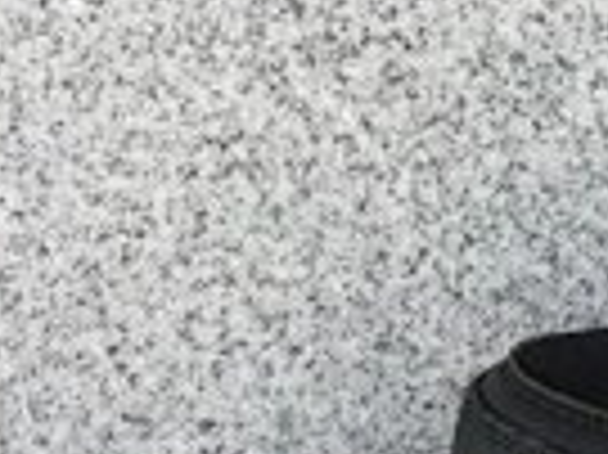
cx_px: 1374
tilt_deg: -17.3
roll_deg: -0.9
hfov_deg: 11.5
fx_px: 2580
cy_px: 593
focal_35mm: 147
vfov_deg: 9.9
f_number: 2.4
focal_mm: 3.3
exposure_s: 1/106
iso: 25
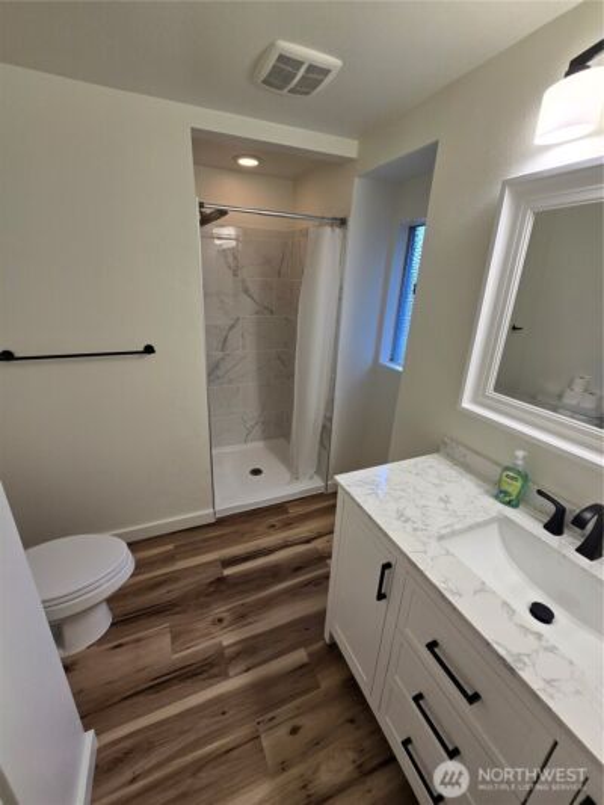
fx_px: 302
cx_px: 302
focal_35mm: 13
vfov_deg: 106.2
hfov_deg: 89.9
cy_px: 402
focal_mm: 2.2
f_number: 2.2
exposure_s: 1/120
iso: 64
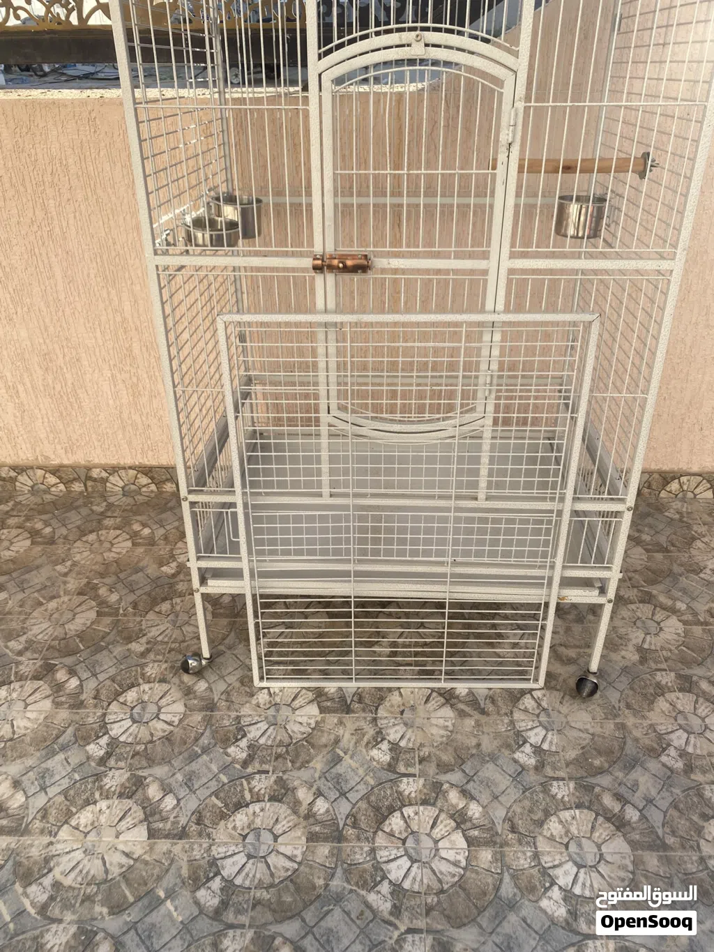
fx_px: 715
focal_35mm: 26
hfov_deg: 53.1
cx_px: 357
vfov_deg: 67.3
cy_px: 476
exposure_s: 1/1412
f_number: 1.8
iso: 32
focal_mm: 4.25
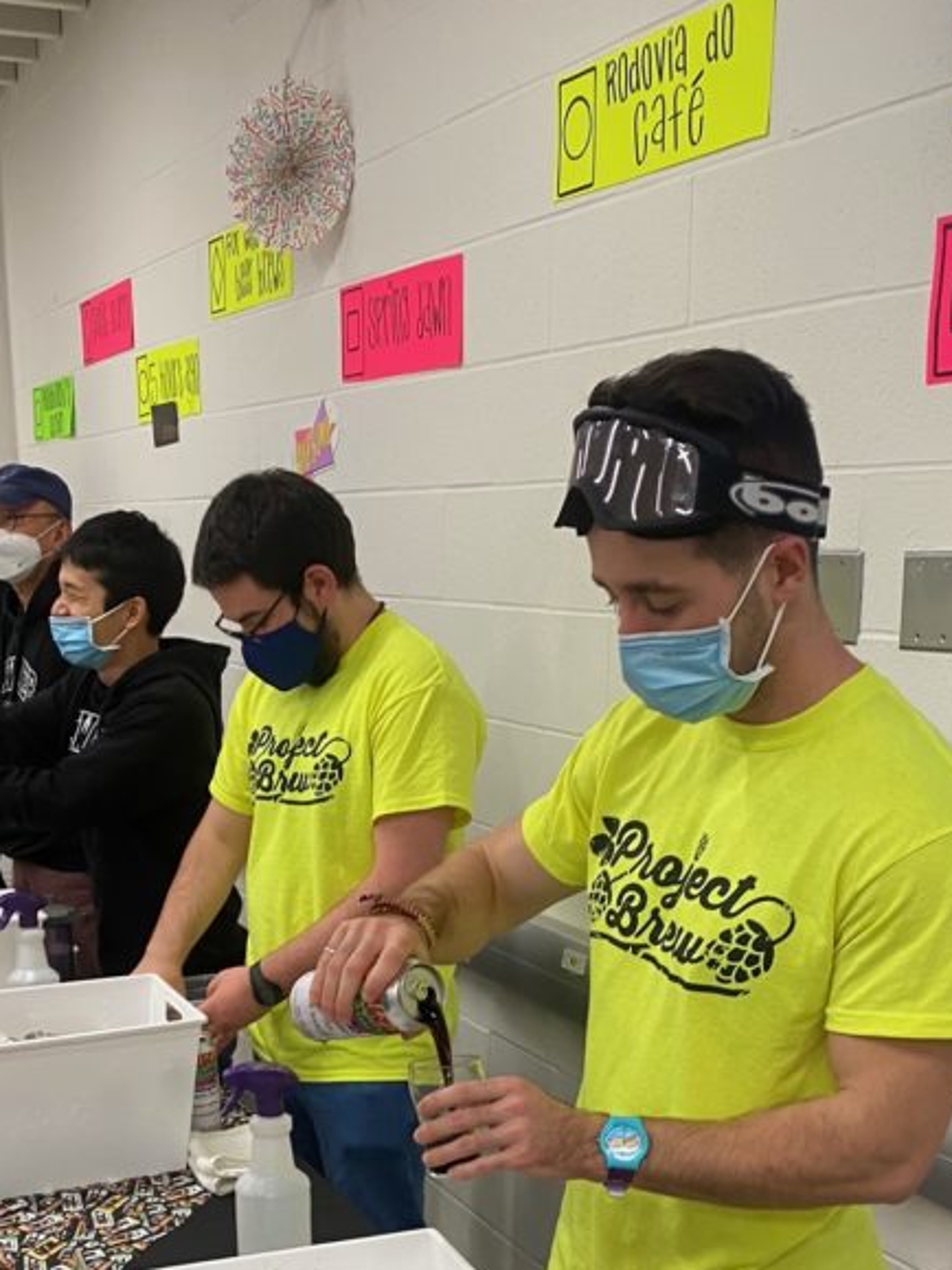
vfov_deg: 39.7
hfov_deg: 31.4
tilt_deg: -16.5
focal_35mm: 46
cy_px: 1002
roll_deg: +0.7
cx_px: 384
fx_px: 1687
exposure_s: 1/52
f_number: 1.8
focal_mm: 4.25
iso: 160
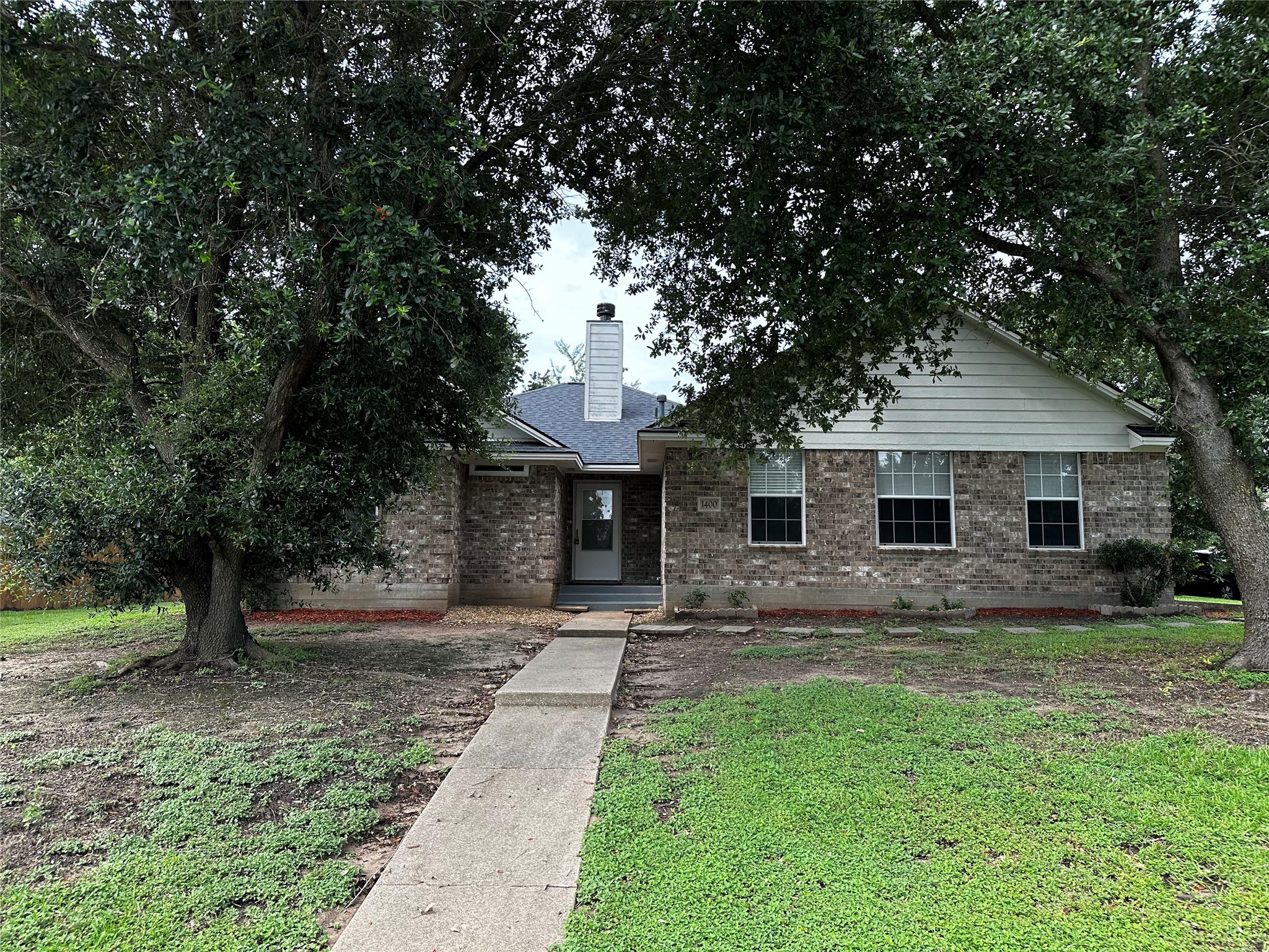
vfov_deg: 56.8
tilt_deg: +7.0
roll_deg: -0.9
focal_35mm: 24
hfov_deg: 71.6
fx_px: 880
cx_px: 634
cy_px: 476
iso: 80
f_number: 1.78
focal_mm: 6.86
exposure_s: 1/903
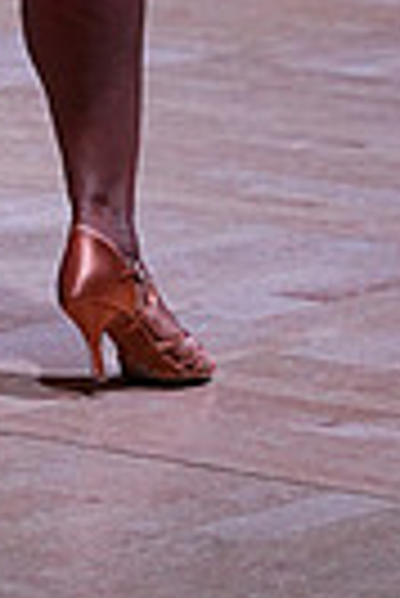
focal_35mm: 309
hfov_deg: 4.4
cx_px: -348
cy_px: -540
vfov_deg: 6.5
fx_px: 5136
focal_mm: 71
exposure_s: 1/500
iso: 1600
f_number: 4
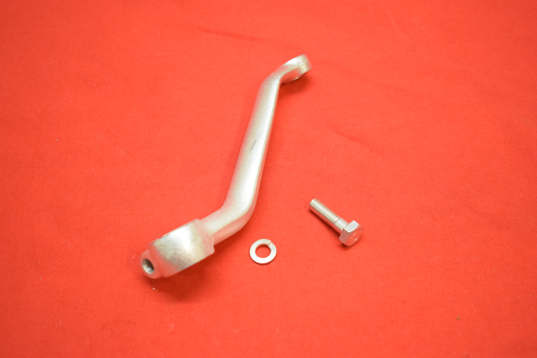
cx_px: 268
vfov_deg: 25.1
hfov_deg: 36.9
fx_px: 806
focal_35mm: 54
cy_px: 179
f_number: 5
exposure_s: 1/125
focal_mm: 36
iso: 2500
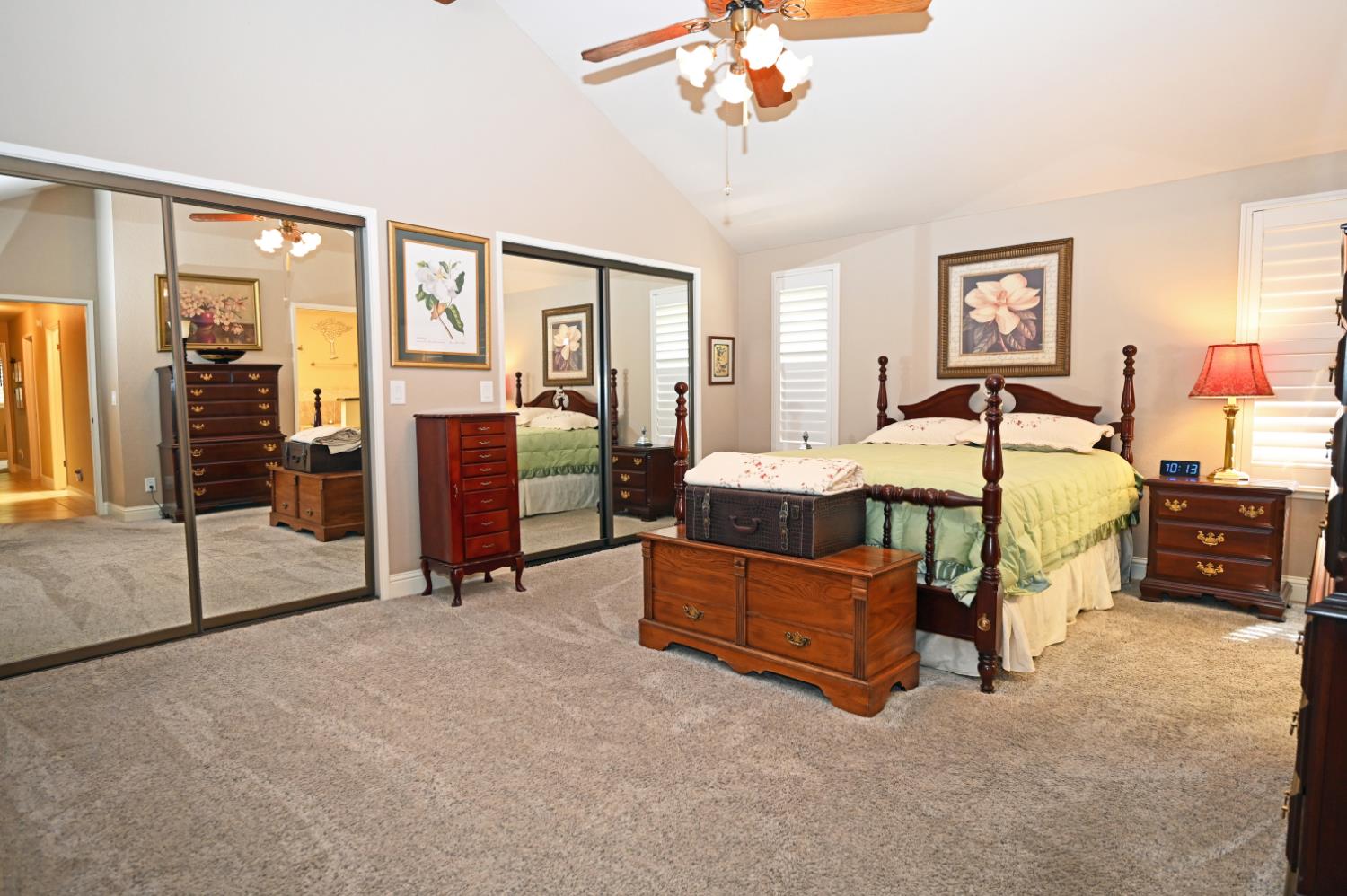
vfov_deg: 63.1
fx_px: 729
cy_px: 448
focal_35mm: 20
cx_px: 674
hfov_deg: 85.5
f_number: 4
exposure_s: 1/60
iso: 1250
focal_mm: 19.5
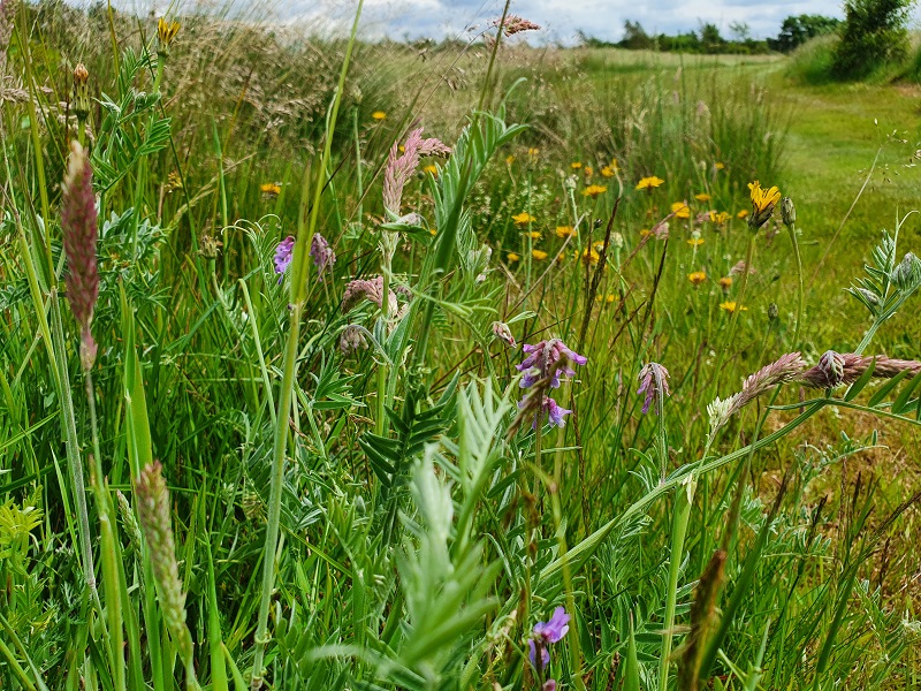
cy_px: 346
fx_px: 692
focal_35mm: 26
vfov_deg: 53.1
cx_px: 460
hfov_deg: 67.3
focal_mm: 4.32
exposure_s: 1/1360
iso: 50
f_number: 2.4
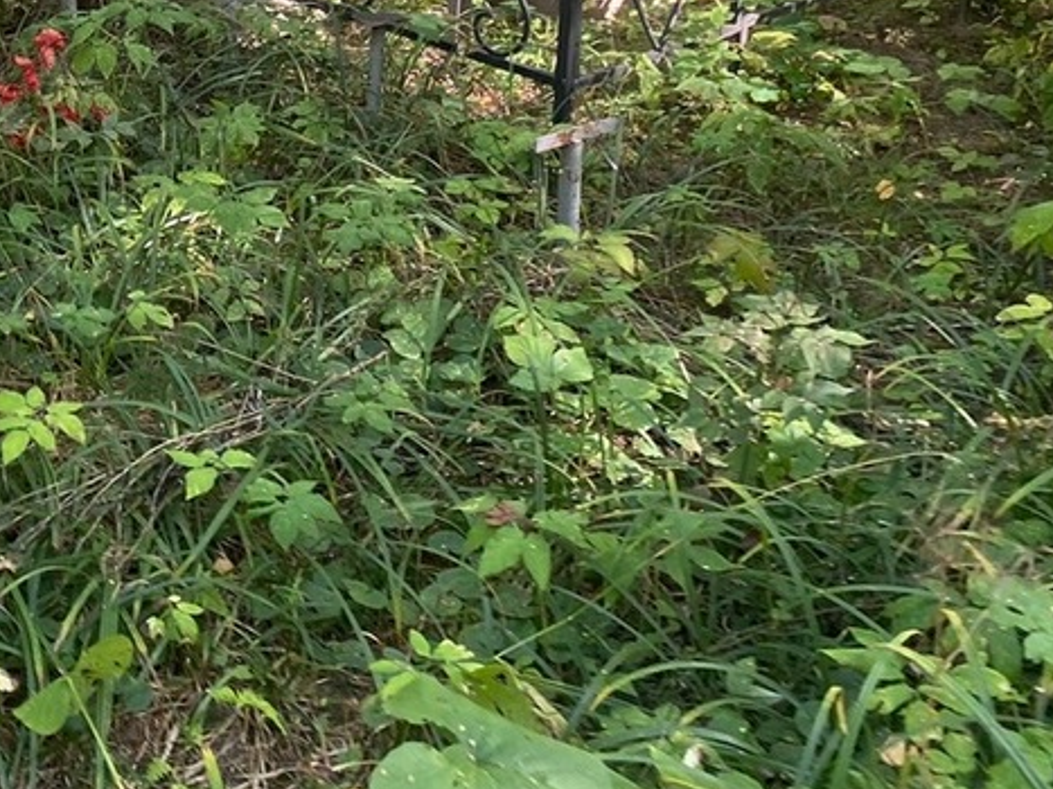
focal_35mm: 57
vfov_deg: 24.6
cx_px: 54
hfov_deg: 31.7
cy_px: 14
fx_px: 1733
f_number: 1.8
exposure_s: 1/121
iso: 80
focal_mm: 4.25
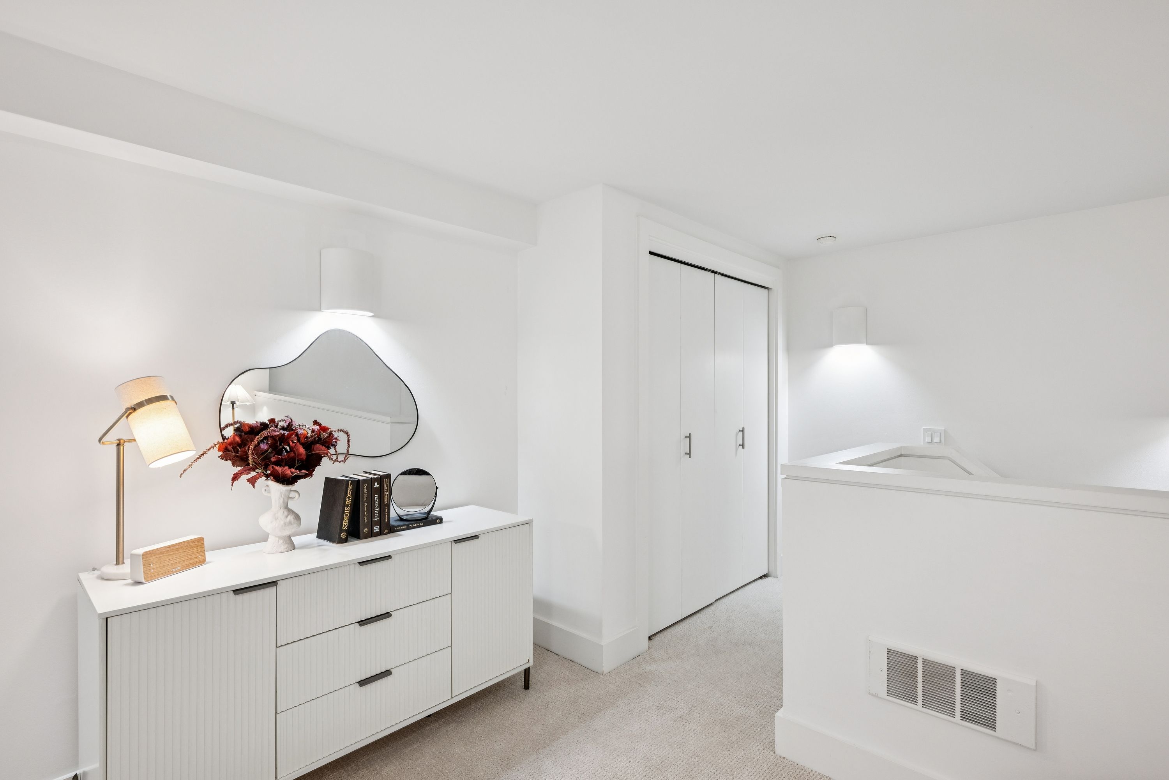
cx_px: 584
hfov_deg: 93.3
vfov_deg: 70.4
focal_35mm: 17
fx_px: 552
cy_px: 390
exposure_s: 1/1.67
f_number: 8
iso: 140
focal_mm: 17
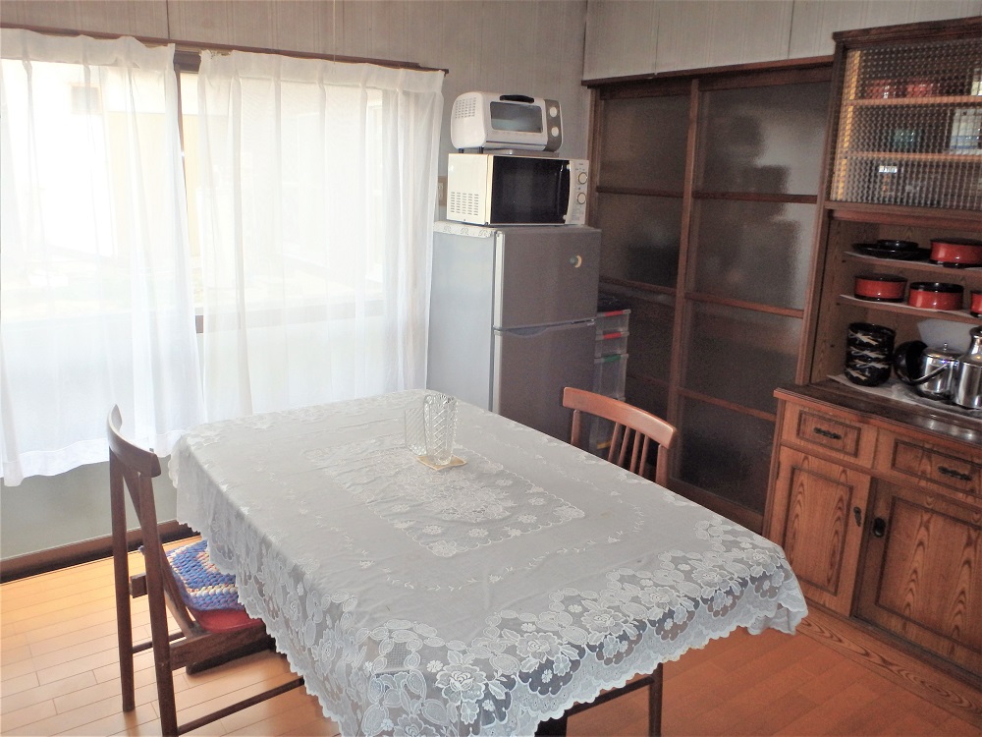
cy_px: 368
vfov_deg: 49.7
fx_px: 794
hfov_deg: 63.4
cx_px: 491
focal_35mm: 28
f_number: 3.9
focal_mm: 5
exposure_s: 1/60
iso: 160
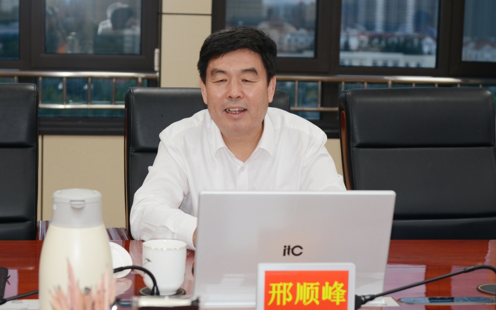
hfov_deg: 26.8
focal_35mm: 77
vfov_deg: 16.9
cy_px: 147
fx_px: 1041
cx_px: 247
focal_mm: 75
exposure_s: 1/60
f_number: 5
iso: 800
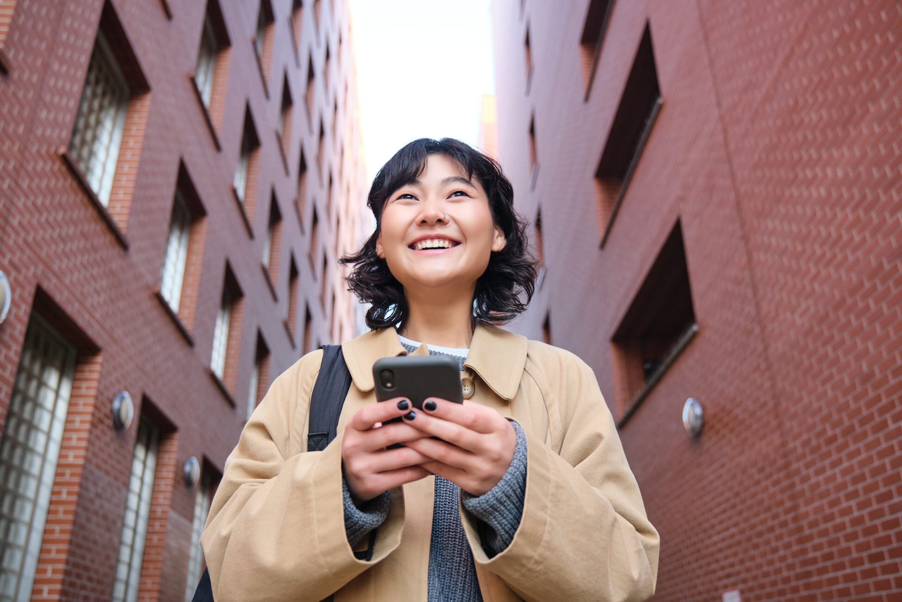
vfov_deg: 43.6
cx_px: 451
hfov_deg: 61.9
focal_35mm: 30
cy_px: 301
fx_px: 752
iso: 400
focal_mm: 20
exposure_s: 1/125
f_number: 2.8
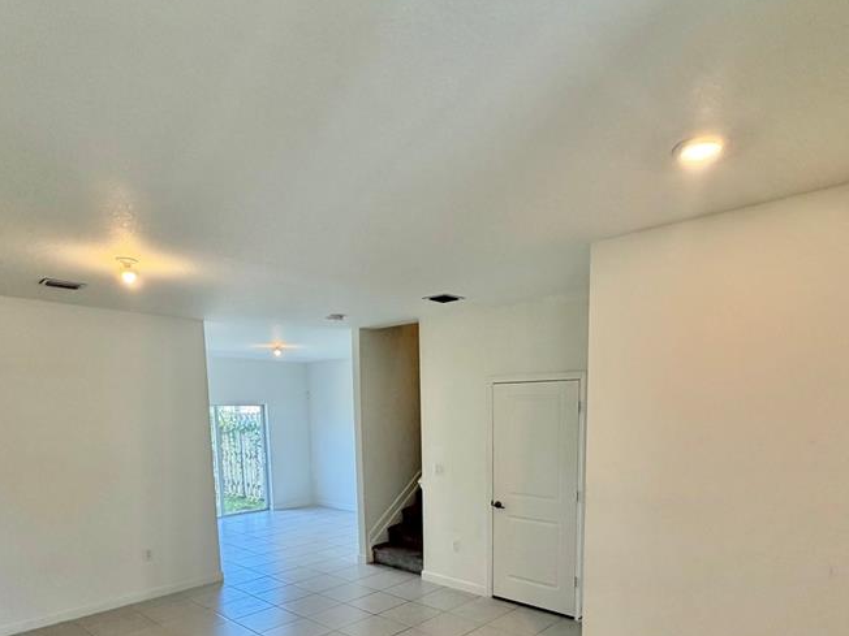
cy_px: 483
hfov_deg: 76.3
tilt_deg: -7.1
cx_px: 453
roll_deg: +0.6
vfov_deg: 57.7
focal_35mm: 22
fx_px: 540
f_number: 2.2
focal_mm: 2.22
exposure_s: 1/120
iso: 160
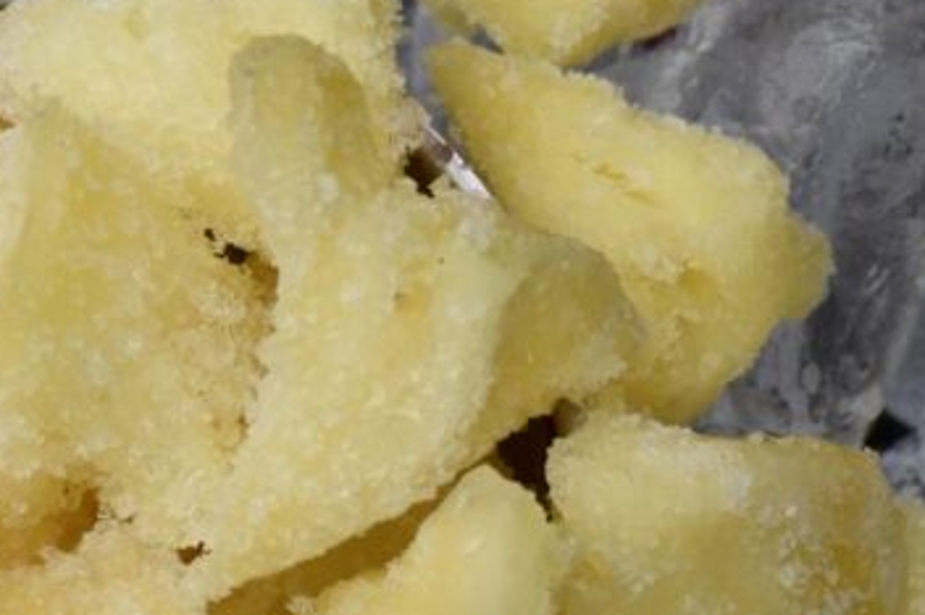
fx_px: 9535
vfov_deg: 3.7
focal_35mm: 371
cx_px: 276
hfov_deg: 5.6
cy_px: 501
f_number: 4.2
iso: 500
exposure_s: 1/500
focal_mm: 85
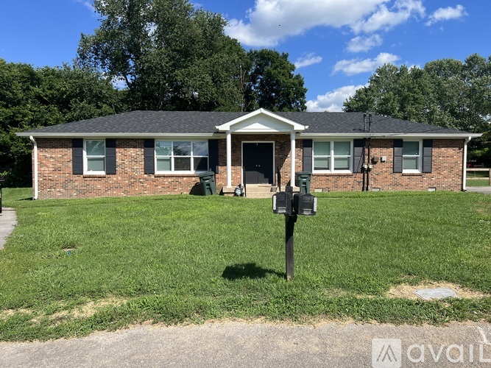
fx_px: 369
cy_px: 184
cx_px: 246
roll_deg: +0.5
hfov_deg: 67.3
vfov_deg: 53.0
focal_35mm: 26
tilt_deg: -2.3
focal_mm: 5.7
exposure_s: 1/3571
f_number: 1.5
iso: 50
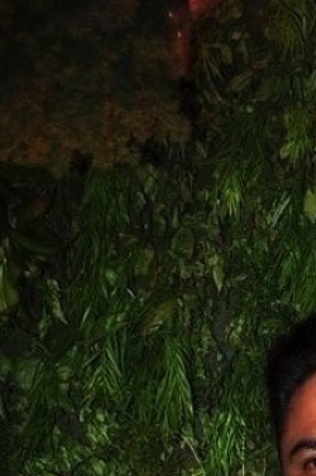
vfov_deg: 10.0
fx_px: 2335
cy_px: 1179
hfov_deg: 7.6
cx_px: 458
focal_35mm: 177
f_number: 7.1
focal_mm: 22
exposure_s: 1/125
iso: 200
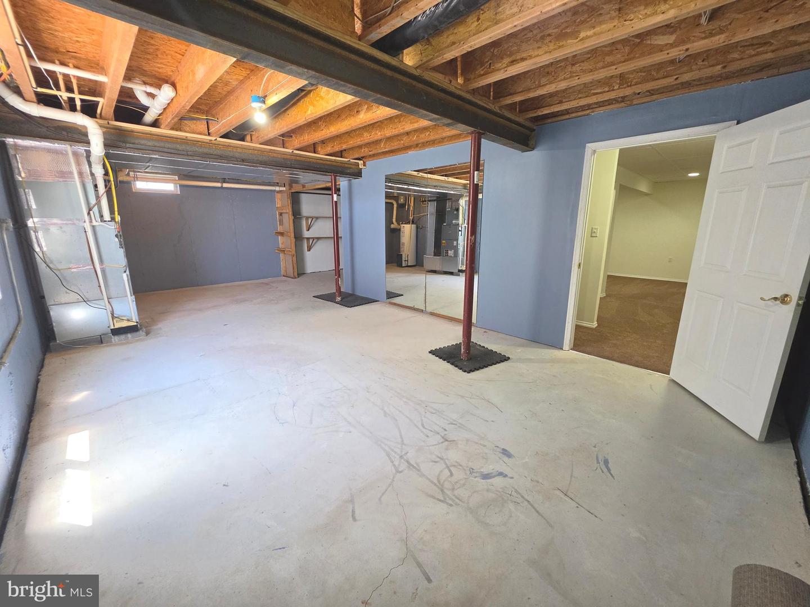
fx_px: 304
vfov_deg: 89.9
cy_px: 304
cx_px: 405
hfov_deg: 106.2
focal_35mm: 13
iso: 160
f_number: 1.9
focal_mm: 2.2
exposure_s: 1/120
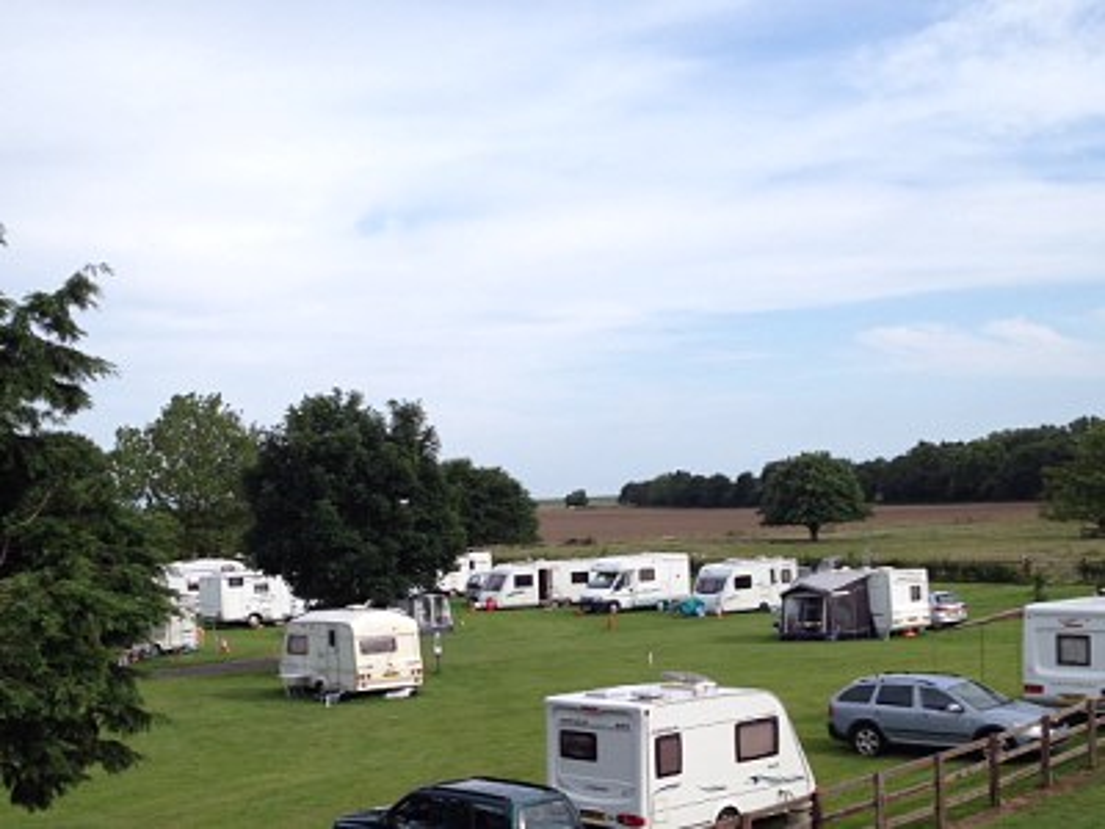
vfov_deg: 40.7
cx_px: 552
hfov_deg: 52.6
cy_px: 414
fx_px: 1117
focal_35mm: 35
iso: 50
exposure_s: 1/1151
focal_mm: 4.28
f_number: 2.4
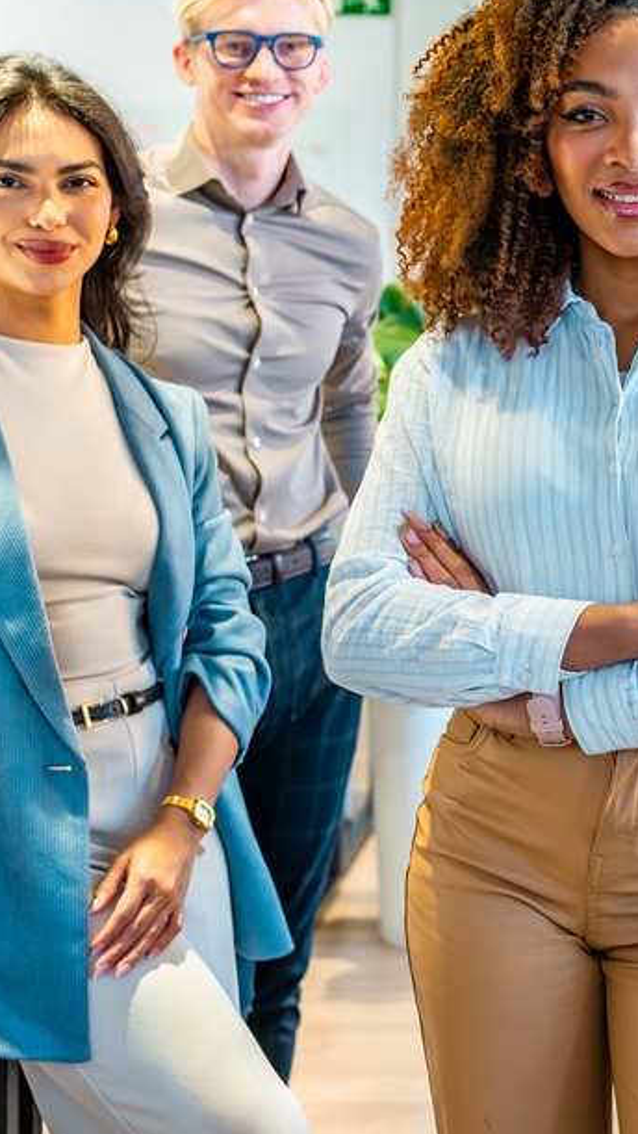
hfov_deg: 16.3
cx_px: 692
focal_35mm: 72
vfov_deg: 29.3
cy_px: 510
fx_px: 2164
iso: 1250
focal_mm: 35
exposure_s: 1/160
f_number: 2.8
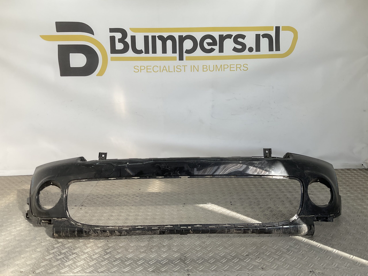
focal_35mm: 29
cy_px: 138
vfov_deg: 48.2
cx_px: 184
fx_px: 308
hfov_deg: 61.7
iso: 16
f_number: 1.8
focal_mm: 3
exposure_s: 1/295
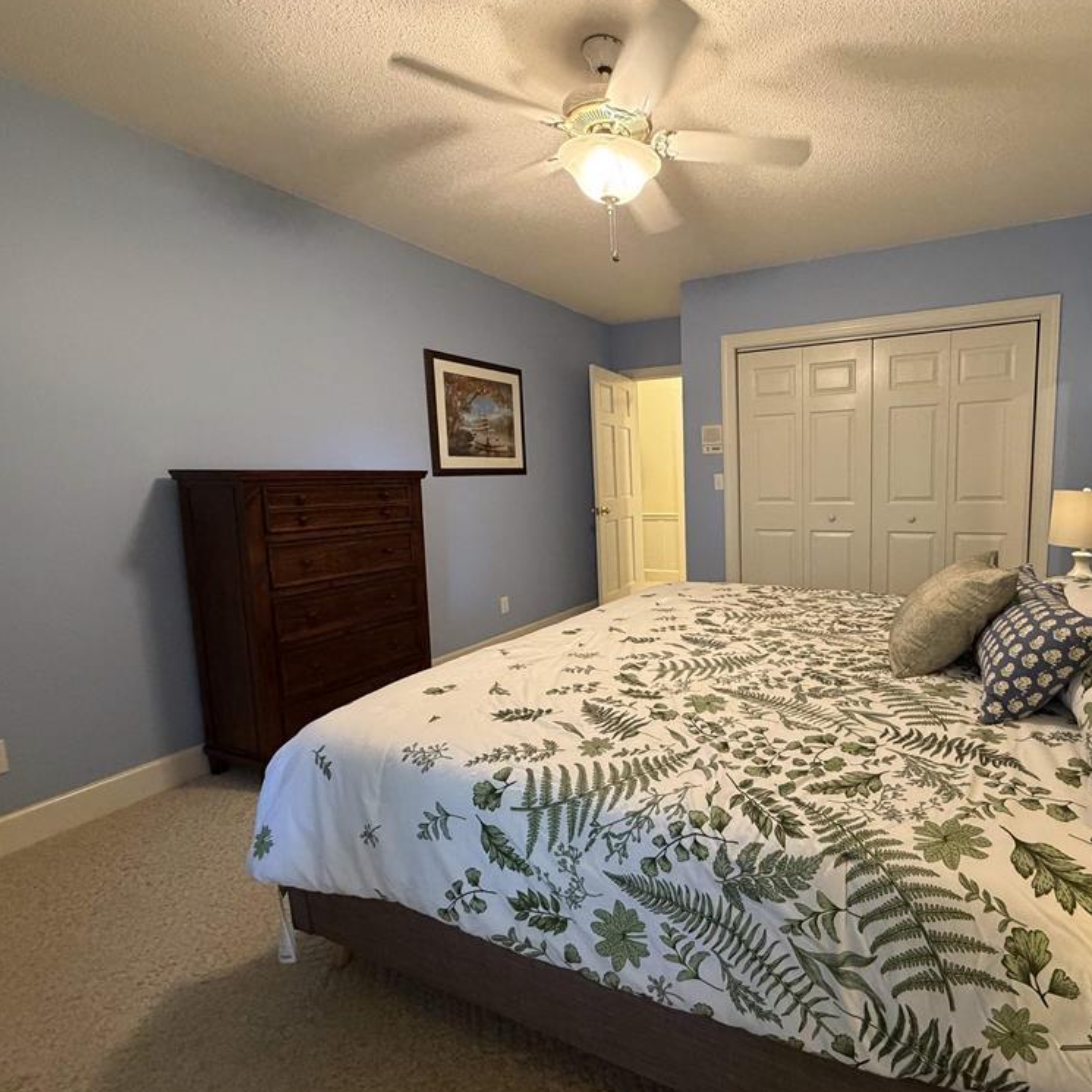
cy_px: 548
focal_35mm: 17
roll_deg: +1.6
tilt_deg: -6.1
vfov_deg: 84.0
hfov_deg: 81.9
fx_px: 607
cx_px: 702
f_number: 2.2
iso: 500
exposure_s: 1/60
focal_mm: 2.22
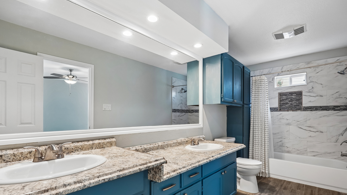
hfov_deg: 90.9
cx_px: 176
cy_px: 118
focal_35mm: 19
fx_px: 171
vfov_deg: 59.0
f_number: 8
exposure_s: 1/10
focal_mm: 16.5
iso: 400
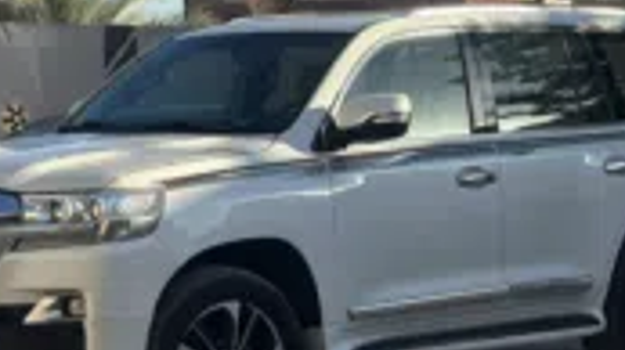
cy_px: -25
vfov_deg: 9.9
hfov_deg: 17.7
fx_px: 2004
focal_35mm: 121
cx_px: 224
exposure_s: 1/4016
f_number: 1.78
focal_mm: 6.86
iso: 100
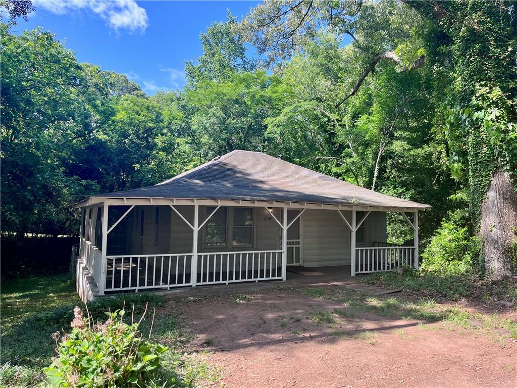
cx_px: 258
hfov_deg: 67.3
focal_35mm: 26
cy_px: 194
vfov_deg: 53.1
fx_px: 388
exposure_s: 1/558
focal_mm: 5.1
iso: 50
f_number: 1.6
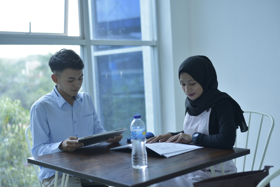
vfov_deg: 27.0
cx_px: 140
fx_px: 389
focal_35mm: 50
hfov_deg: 39.6
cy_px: 94
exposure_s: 1/400
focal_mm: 50
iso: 400
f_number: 2.2
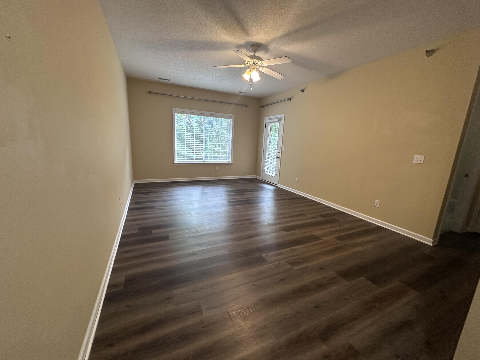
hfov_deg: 102.1
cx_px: 240
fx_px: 194
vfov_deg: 85.7
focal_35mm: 14
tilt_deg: -11.0
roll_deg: -2.6
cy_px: 180
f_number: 2.2
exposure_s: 1/60
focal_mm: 2.22
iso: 200
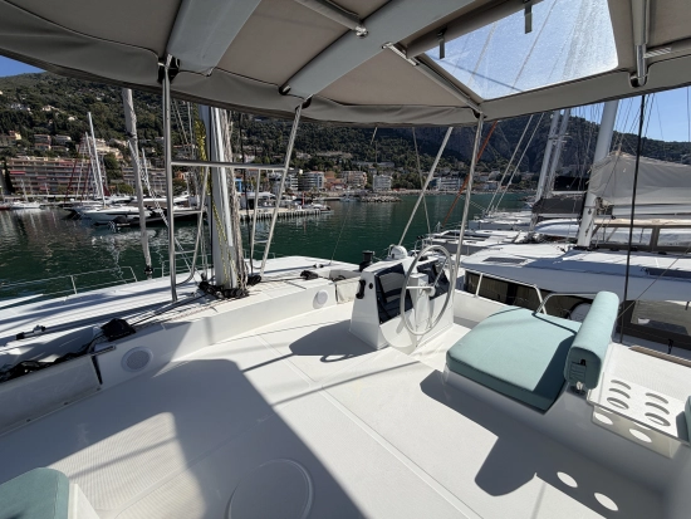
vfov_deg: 85.7
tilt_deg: -13.3
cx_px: 346
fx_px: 280
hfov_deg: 102.0
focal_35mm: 14
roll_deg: +0.7
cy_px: 260
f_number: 2.2
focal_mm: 2.22
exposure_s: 1/1745
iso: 20
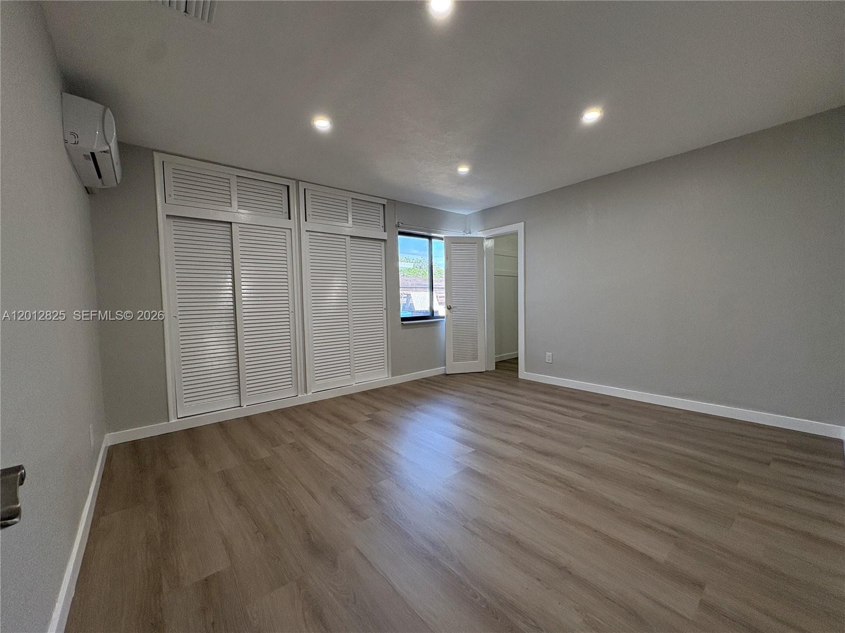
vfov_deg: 85.7
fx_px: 342
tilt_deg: -2.8
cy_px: 316
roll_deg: +1.3
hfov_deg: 102.1
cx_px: 422
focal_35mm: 14
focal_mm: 2.22
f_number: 2.2
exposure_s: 1/120
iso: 200
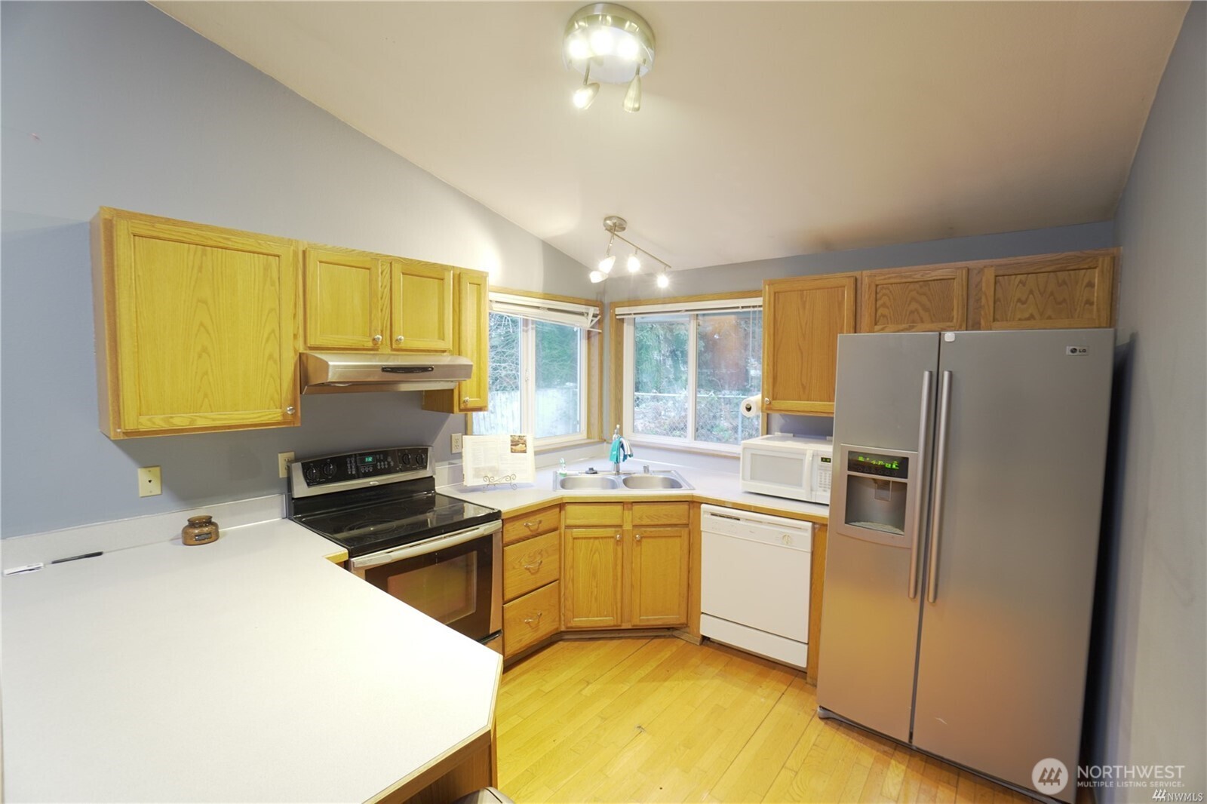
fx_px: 503
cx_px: 604
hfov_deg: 100.4
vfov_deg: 77.3
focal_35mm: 15
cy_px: 402
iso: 250
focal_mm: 10
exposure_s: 1/2.5
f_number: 4.5
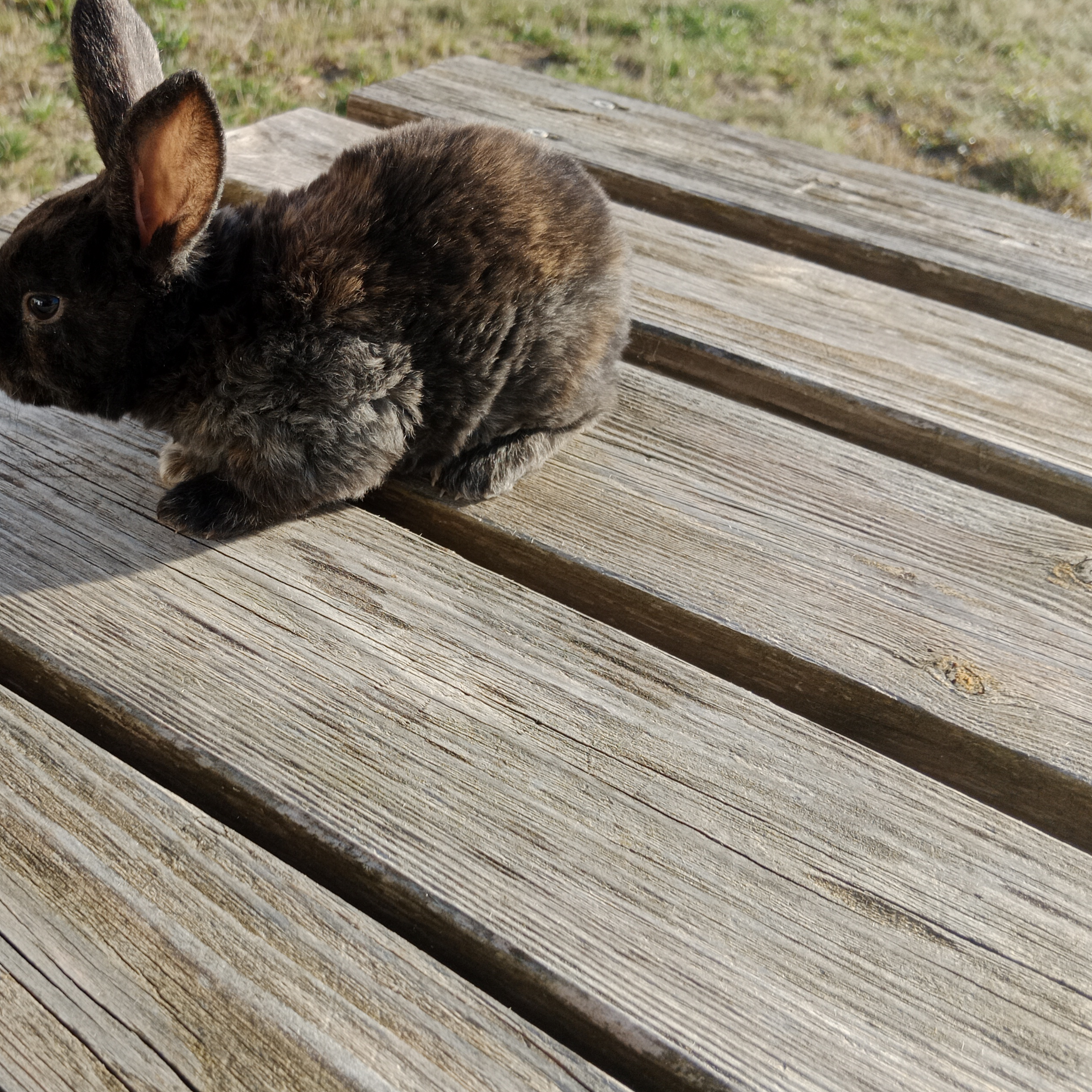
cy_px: 580
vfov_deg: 44.9
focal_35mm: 37
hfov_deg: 43.8
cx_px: 303
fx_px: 1321
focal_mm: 3.96
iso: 104
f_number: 1.8
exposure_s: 1/175
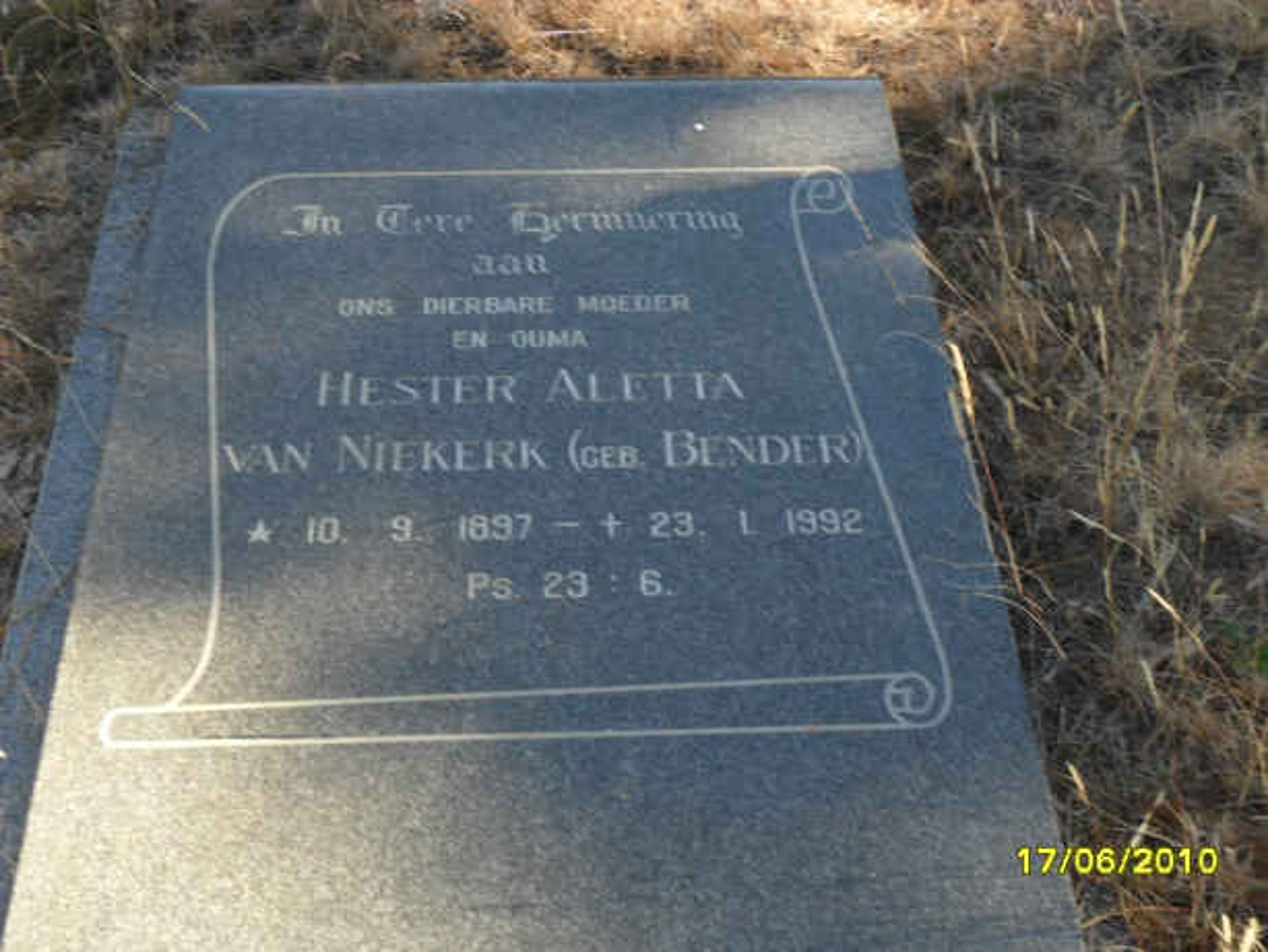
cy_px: 476
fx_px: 1906
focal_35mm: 52
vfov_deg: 28.1
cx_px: 634
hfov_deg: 36.8
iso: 120
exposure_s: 1/60
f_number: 5
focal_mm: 9.3
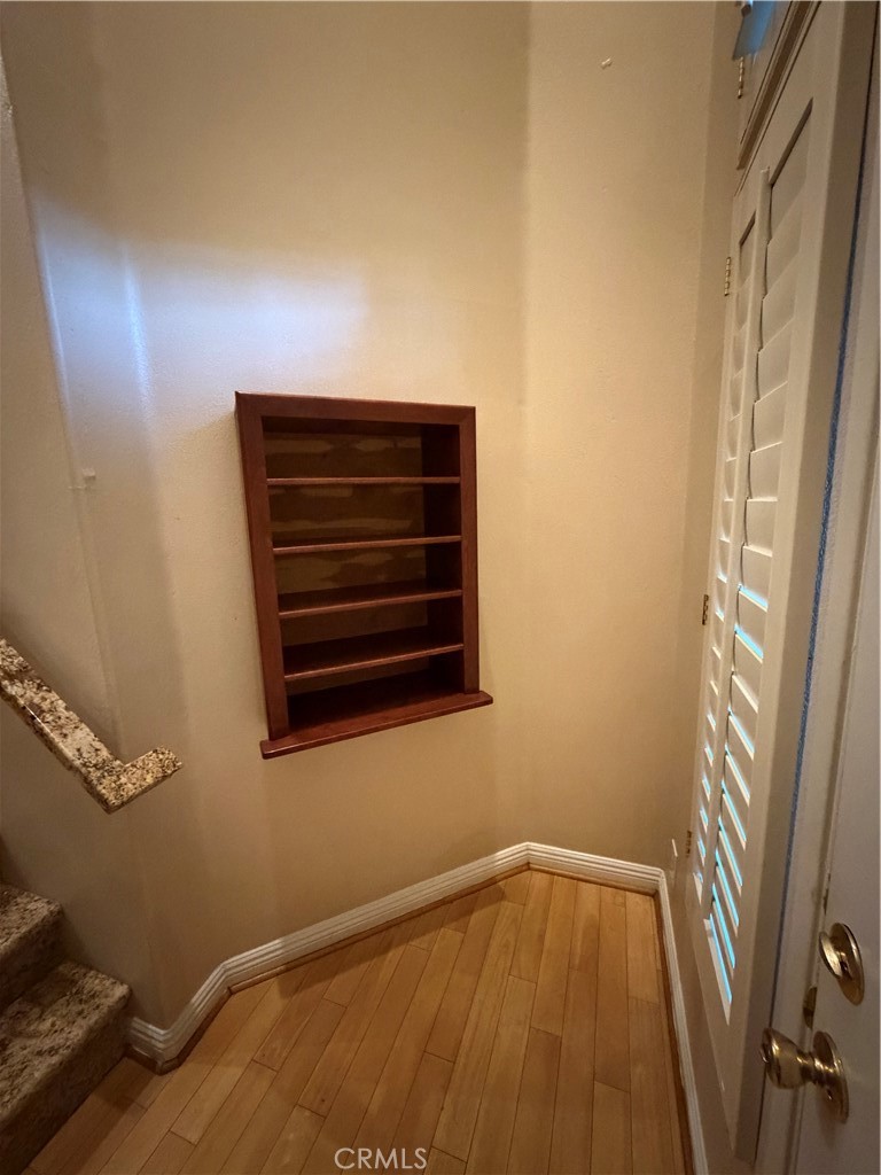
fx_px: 475
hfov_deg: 85.7
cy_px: 588
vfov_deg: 102.1
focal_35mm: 14
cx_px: 440
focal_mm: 2.22
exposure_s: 1/40
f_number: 2.2
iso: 1600
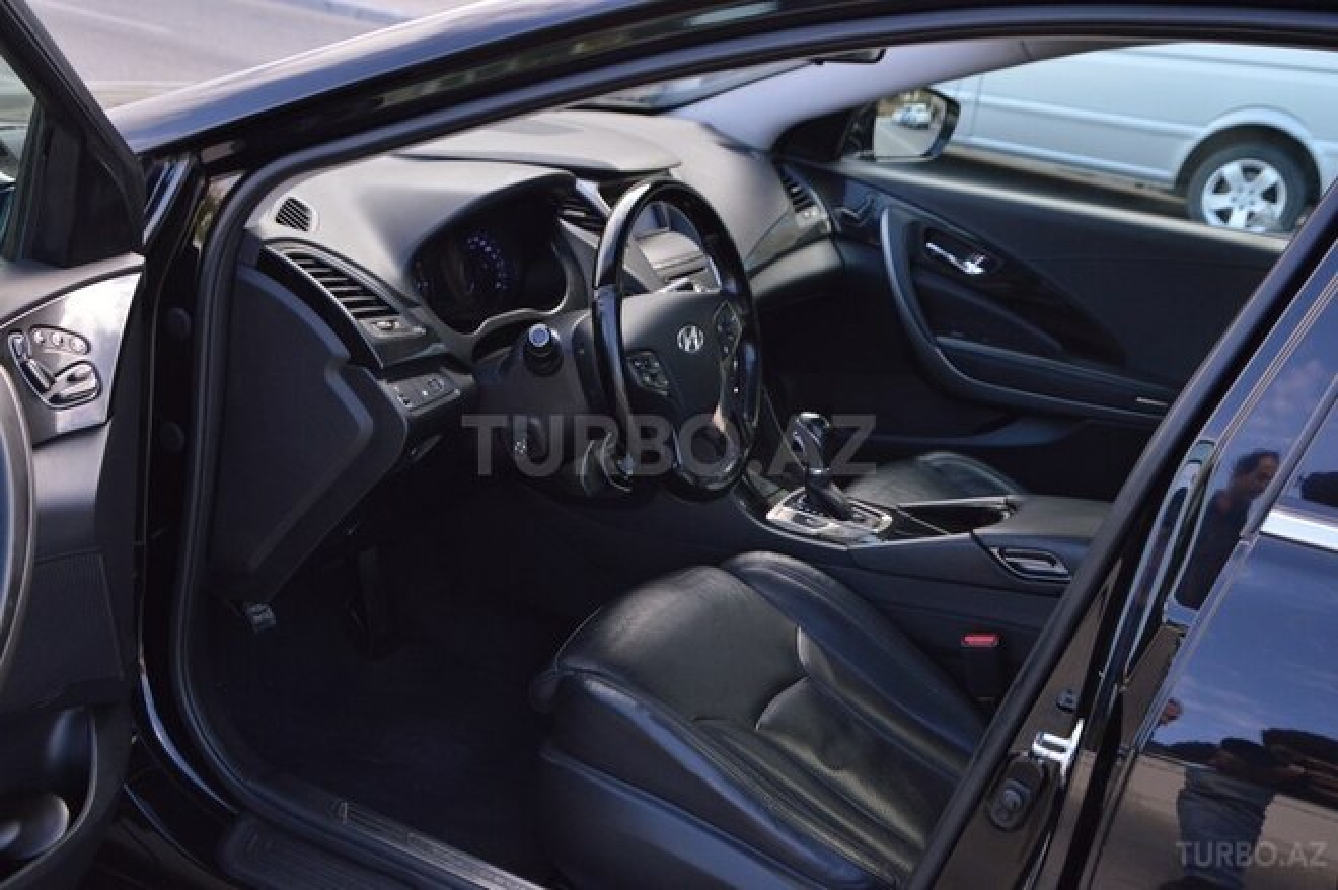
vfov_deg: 31.8
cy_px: 445
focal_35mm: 42
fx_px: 1560
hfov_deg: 46.4
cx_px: 669
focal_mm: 28
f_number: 5.6
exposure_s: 1/400
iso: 800
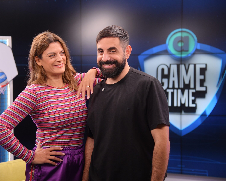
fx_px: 495
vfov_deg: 20.7
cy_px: 91
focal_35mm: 74
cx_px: 109
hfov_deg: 25.7
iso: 1250
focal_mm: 65
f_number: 4
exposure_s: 1/320
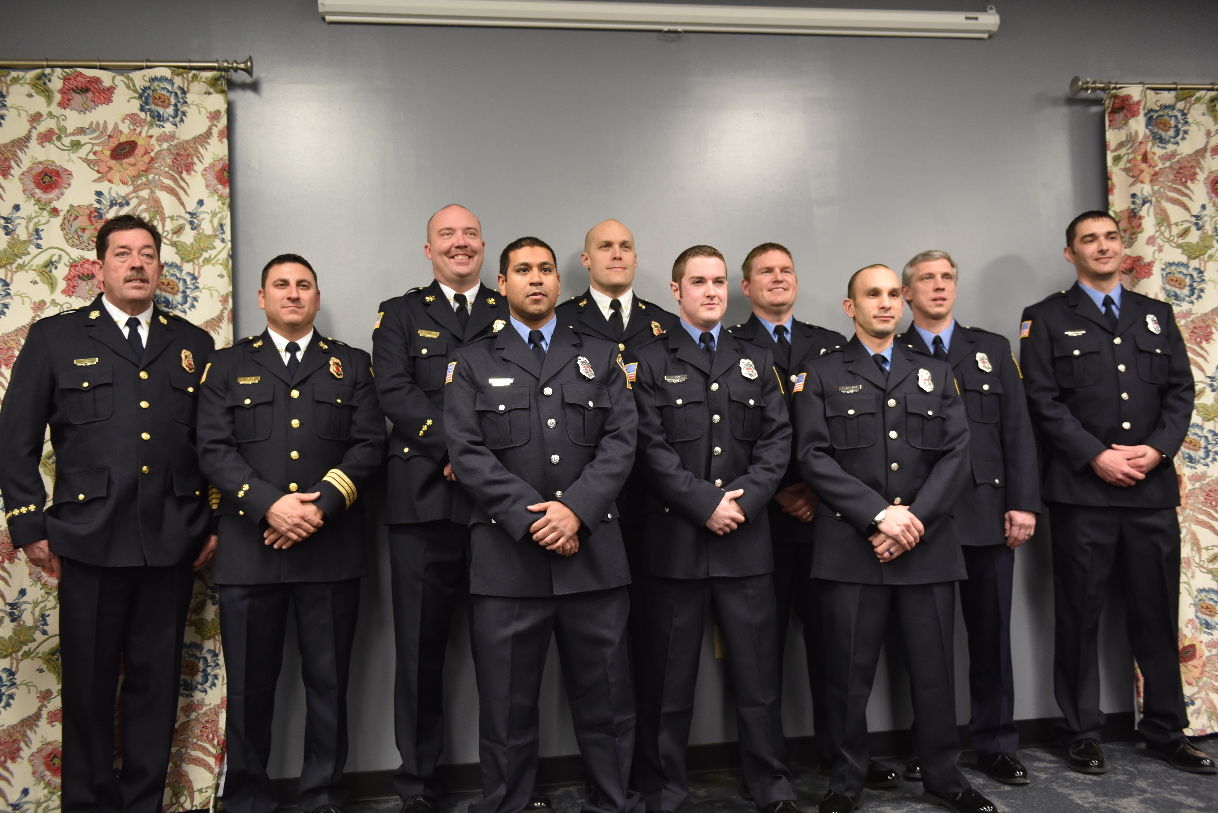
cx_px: 609
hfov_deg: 58.7
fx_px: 1083
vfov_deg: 41.1
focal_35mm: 32
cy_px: 406
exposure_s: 1/60
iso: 800
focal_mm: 32
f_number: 3.2
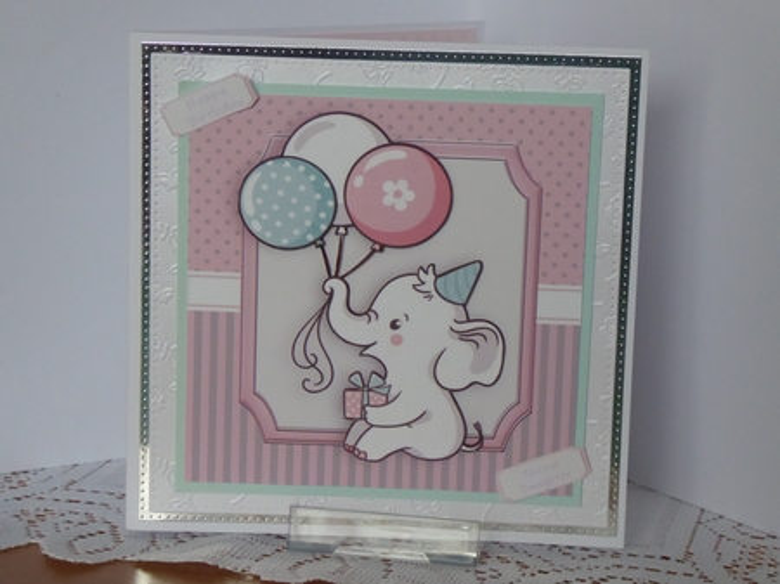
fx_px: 2049
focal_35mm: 91
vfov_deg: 16.2
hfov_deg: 21.5
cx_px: 390
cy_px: 292
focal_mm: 15
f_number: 4.8
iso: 800
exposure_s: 1/60
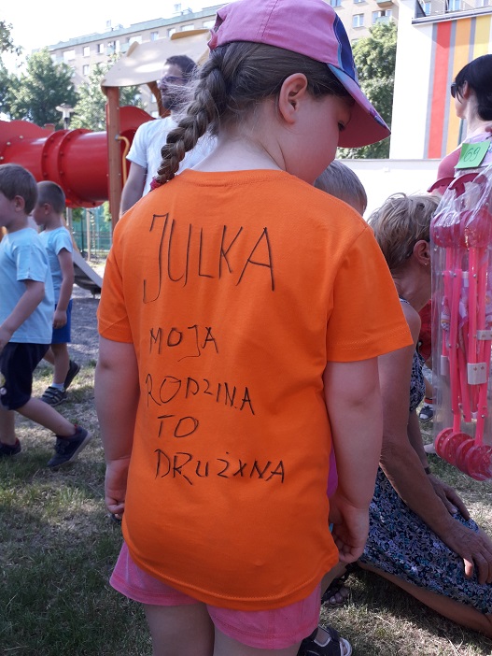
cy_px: 328
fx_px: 511
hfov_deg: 51.4
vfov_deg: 65.3
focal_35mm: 27
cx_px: 246
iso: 40
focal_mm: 3.6
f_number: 1.9
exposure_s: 1/284
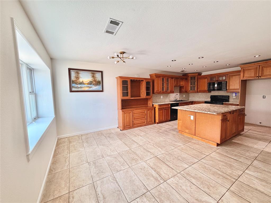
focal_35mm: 14
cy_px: 102
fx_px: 110
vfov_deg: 85.7
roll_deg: +1.5
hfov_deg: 102.1
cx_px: 136
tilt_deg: -4.6
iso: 64
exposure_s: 1/121
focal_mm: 2.22
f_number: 2.2
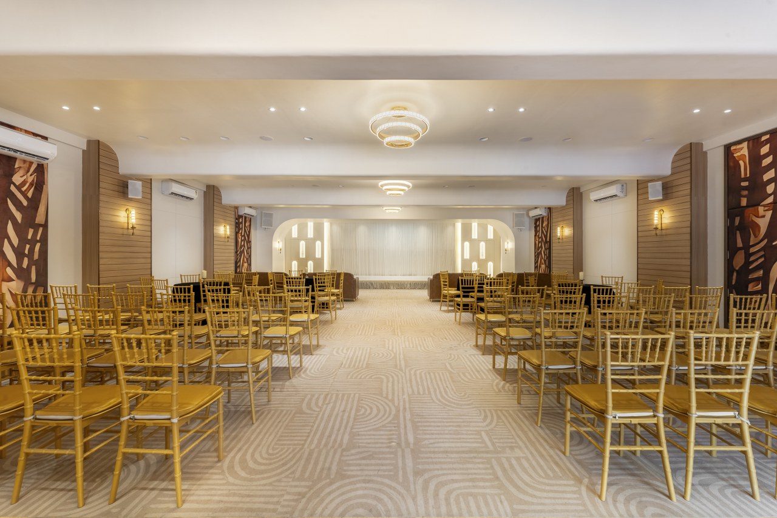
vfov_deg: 77.7
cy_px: 259
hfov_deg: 100.8
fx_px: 322
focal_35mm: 15
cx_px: 388
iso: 160
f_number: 13
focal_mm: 14.9
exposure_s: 1/40
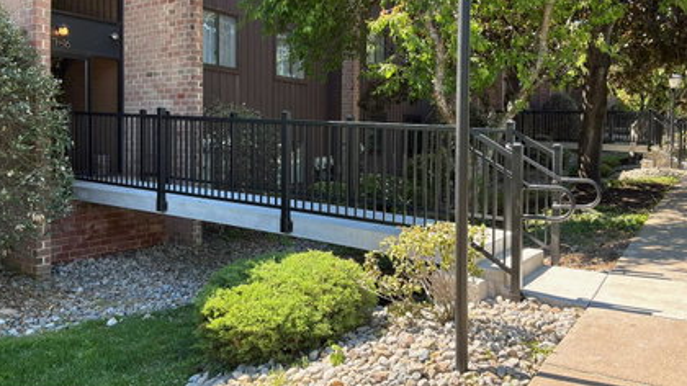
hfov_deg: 62.6
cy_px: 154
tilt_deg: -0.6
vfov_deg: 37.6
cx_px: 343
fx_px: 565
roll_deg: -1.0
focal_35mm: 31
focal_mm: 3
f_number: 1.8
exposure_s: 1/277
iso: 32
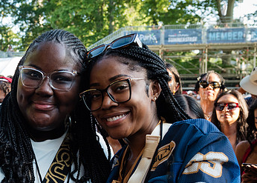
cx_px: 87
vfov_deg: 22.6
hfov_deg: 31.5
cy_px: 148
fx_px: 452
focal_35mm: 62
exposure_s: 1/125
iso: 400
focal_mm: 29
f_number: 4.5
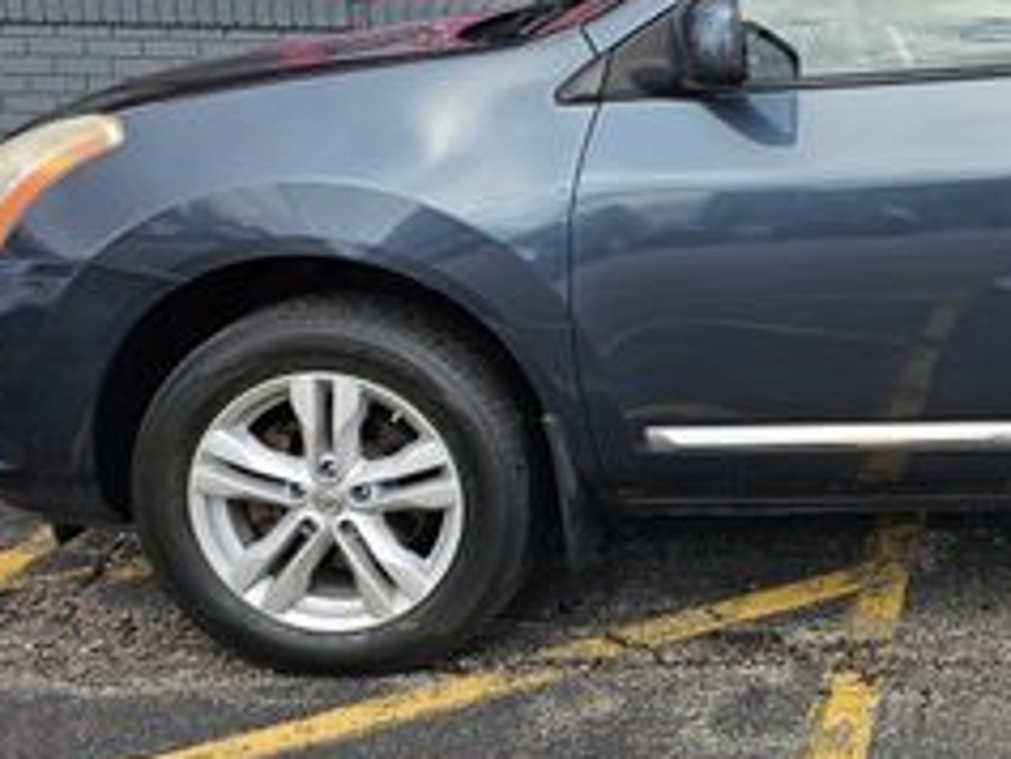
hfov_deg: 28.5
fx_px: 1812
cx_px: 1096
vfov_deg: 23.5
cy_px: 226
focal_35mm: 62
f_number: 1.7
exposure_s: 1/314
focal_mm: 6.3
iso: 10
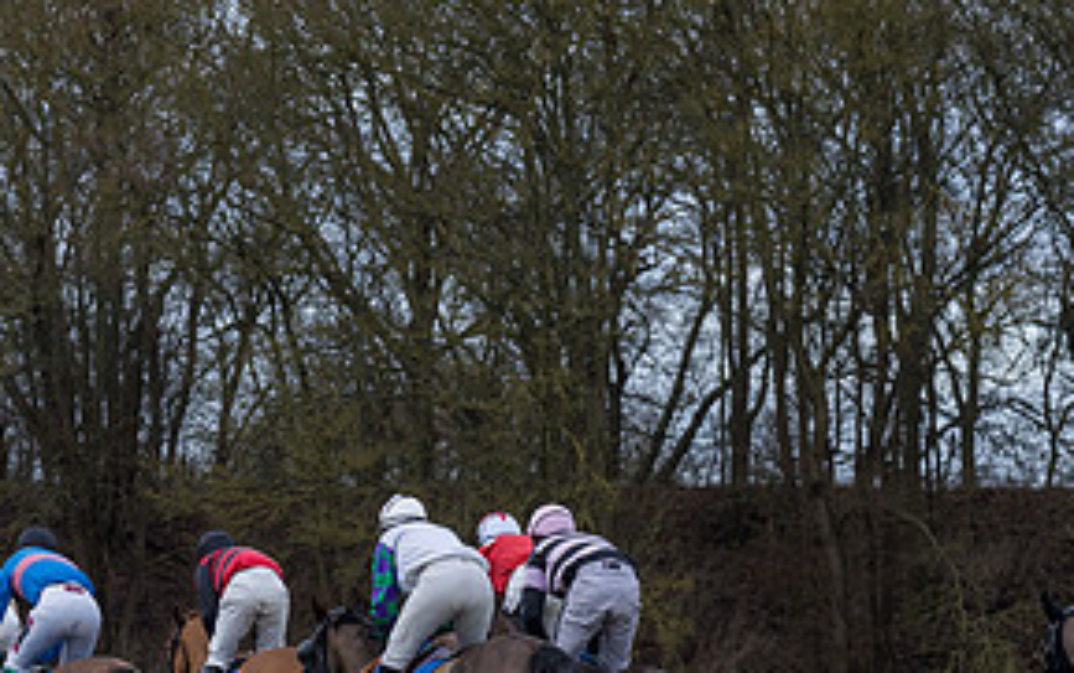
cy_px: 622
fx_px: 9665
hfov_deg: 6.4
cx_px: 236
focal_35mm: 330
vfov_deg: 4.0
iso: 400
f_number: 4.5
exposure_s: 1/1600
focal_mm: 135
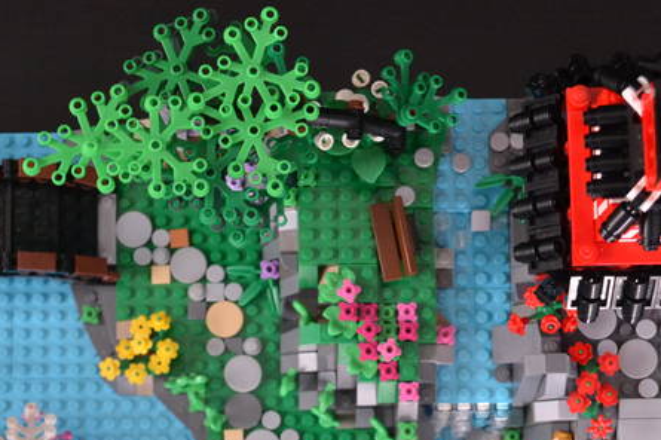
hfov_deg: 23.9
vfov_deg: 15.9
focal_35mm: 85
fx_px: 1559
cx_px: 261
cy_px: 361
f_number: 4.5
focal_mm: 28
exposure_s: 1/30
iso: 1800
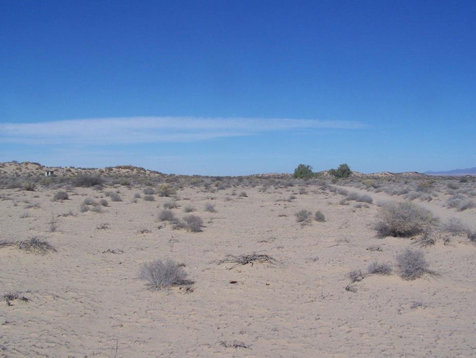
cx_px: 239
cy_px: 172
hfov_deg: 44.8
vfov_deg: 34.4
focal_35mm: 42
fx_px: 578
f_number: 5.6
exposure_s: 1/640
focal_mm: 6.3
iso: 64
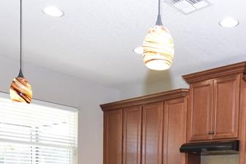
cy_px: 216
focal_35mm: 46
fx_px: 314
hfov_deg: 41.3
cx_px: 188
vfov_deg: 25.1
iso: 280
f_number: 4
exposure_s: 1/60
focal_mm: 10
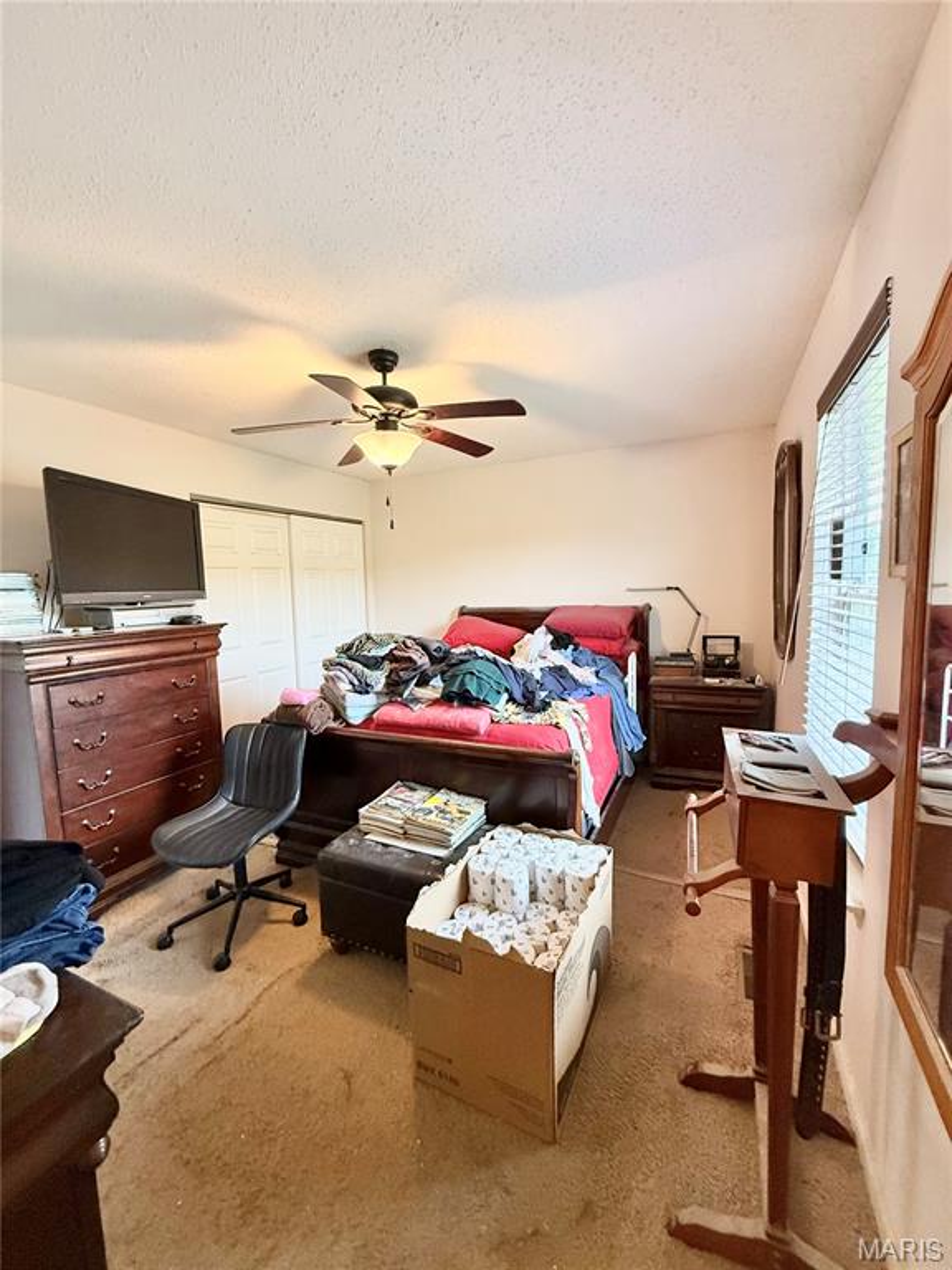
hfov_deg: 85.7
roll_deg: +1.8
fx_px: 513
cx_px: 476
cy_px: 635
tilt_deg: -4.5
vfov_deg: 102.1
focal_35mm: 14
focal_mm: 2.22
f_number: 2.2
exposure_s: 1/60
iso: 320
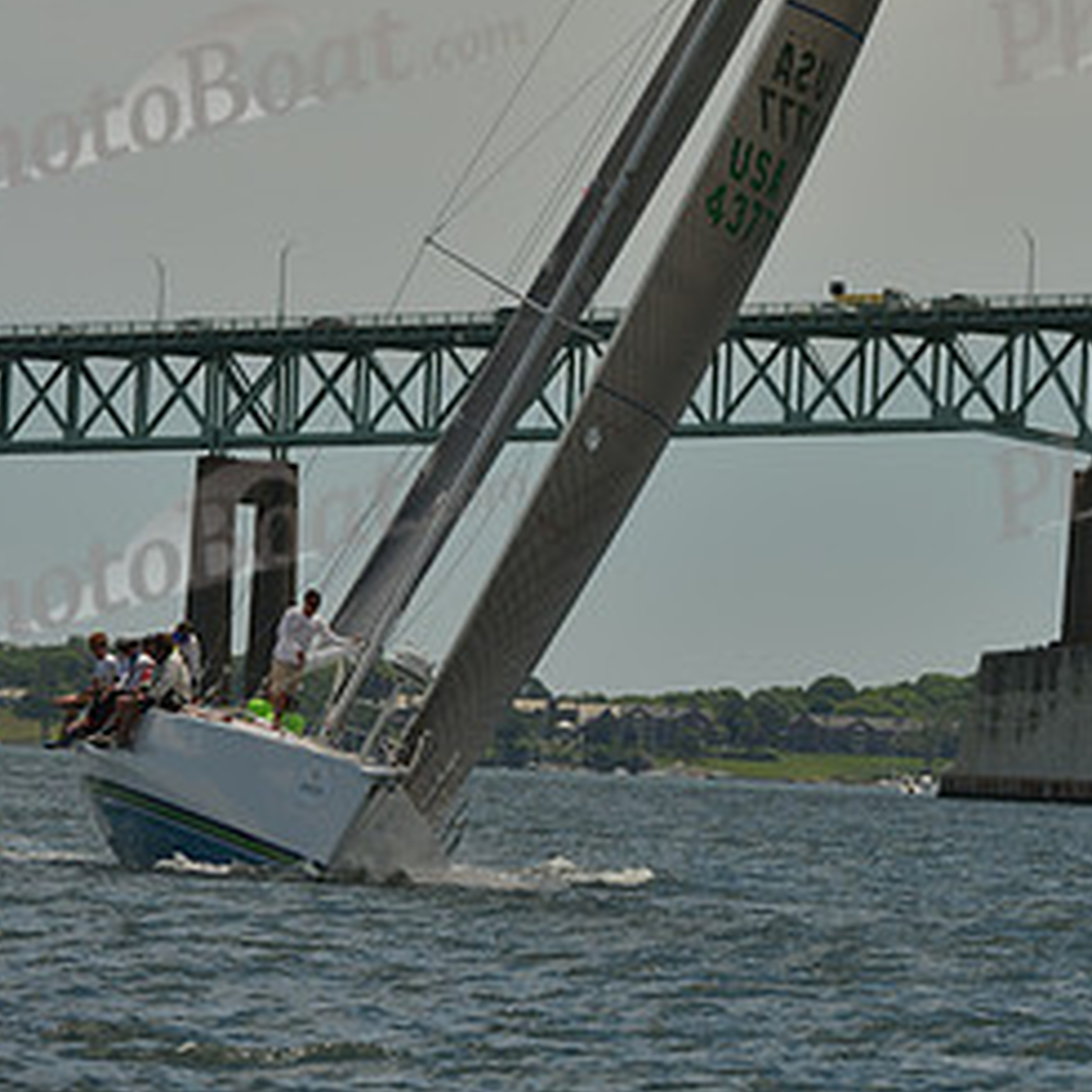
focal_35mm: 403
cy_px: -196
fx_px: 14383
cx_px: 760
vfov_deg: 4.3
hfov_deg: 4.3
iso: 200
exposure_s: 1/1000
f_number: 9
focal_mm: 200
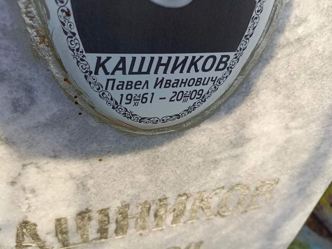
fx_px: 240
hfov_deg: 69.4
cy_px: 124
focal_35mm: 25
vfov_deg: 54.9
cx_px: 166
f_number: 1.69
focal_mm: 4.76
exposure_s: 1/464
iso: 112
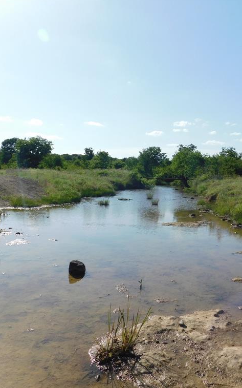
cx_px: 162
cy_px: 194
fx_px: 348
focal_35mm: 33
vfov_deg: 58.1
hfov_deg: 37.9
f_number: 6
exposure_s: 1/640
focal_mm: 4
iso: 125
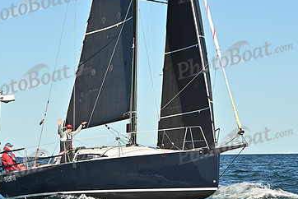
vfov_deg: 7.8
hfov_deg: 11.7
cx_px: 135
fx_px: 1458
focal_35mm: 176
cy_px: 112
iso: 320
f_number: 7.1
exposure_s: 1/1250
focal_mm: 110
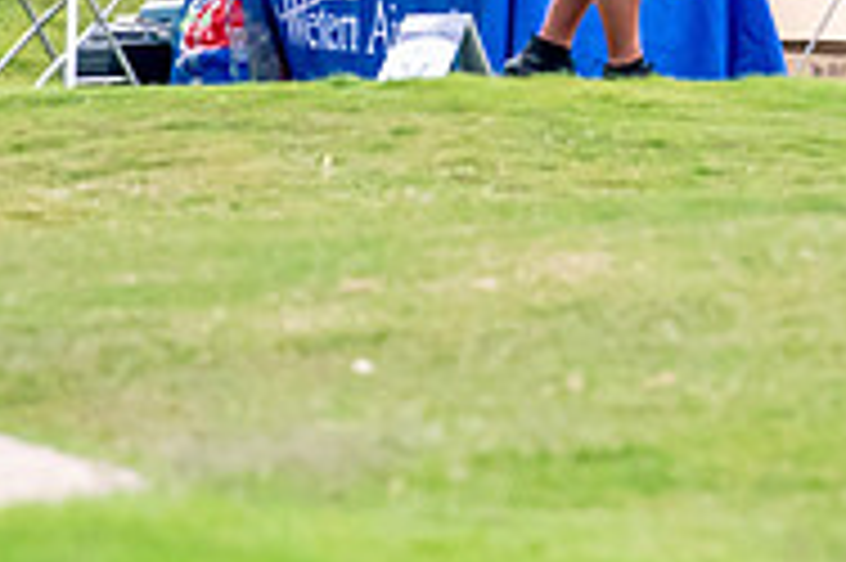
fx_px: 40219
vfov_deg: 0.8
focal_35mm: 1713
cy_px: -241
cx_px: 648
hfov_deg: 1.2
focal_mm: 370
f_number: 5.6
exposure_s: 1/2000
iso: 2500
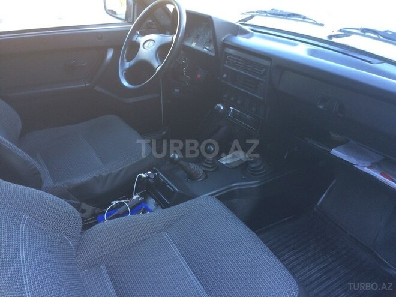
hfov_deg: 61.7
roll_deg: +1.3
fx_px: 332
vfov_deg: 48.2
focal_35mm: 29
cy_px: 148
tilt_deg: -31.5
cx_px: 198
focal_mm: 4.15
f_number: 2.2
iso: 50
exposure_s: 1/33
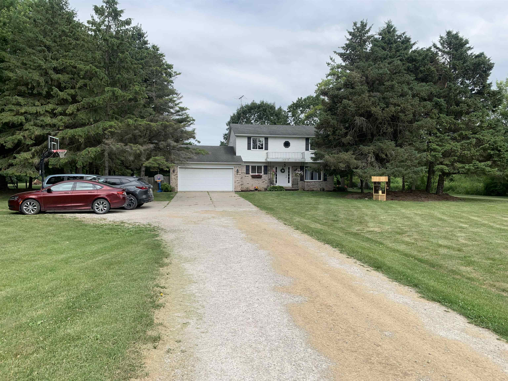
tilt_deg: -0.4
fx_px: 382
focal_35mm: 26
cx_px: 254
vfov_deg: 53.1
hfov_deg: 67.3
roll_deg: -1.2
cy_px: 190
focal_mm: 4.25
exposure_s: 1/1880
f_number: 1.8
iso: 25
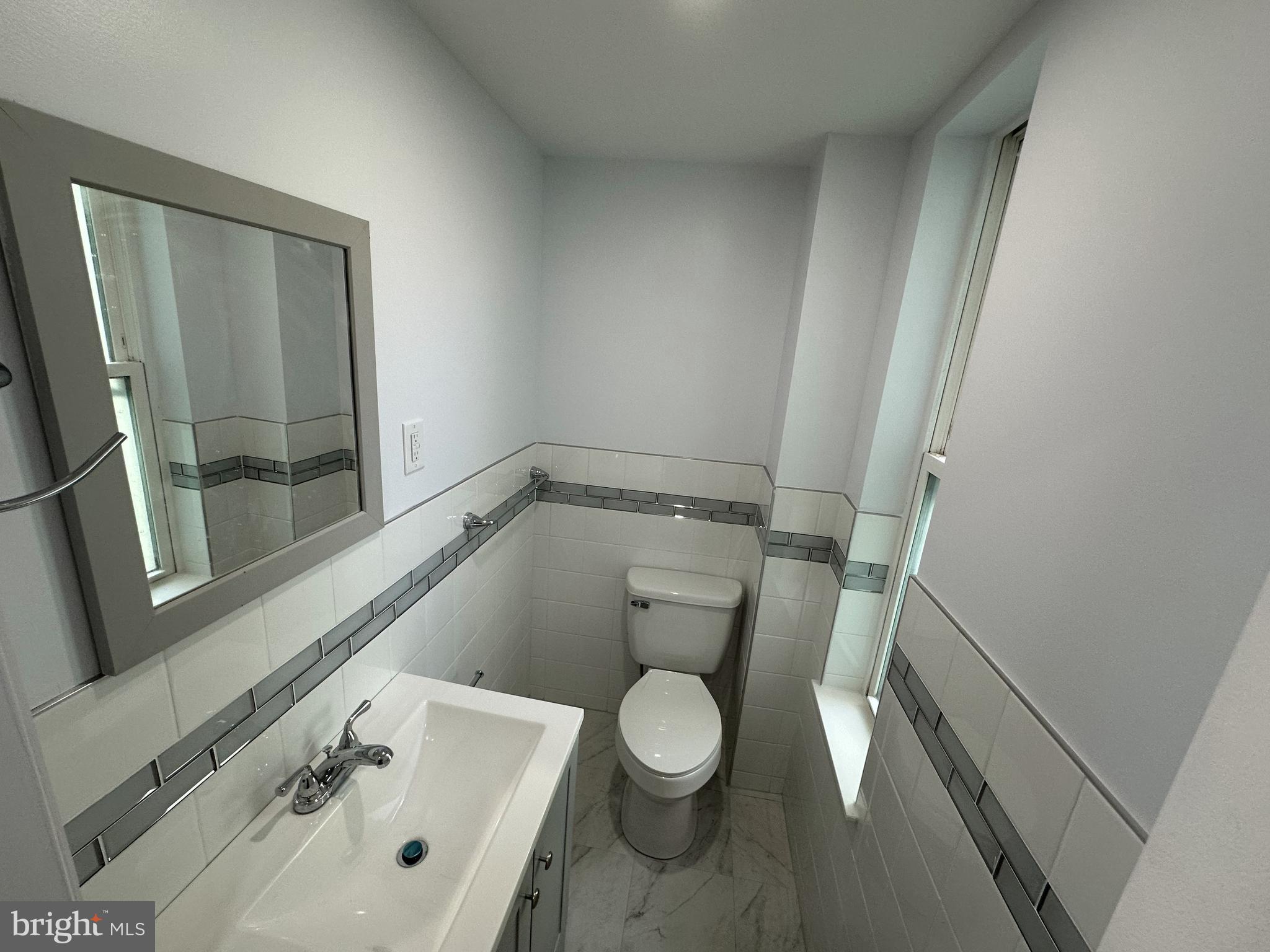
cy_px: 476
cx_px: 635
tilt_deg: -14.2
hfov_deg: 102.1
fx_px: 514
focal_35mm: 14
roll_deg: -4.6
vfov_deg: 85.7
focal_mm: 2.22
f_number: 2.2
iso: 125
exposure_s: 1/120
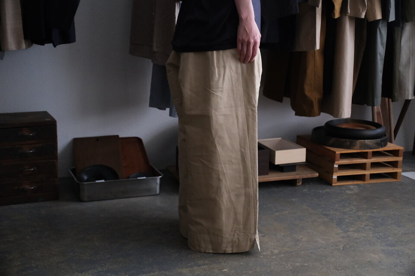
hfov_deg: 35.6
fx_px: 646
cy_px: 138
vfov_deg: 24.2
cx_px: 208
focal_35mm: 56
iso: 4000
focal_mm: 37
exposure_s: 1/250
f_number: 4
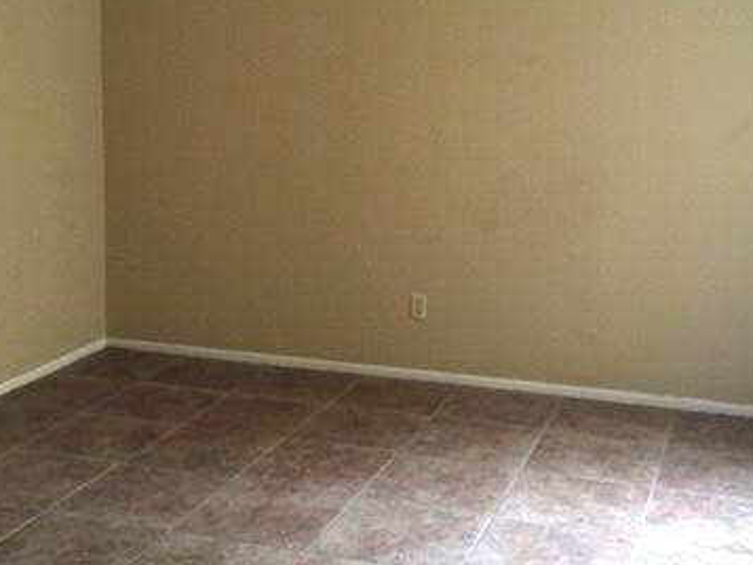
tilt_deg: -6.5
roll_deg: +0.4
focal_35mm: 52
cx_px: 327
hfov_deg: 36.7
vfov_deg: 27.9
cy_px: 194
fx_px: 1132
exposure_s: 1/10
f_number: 2.2
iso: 100
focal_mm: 4.15
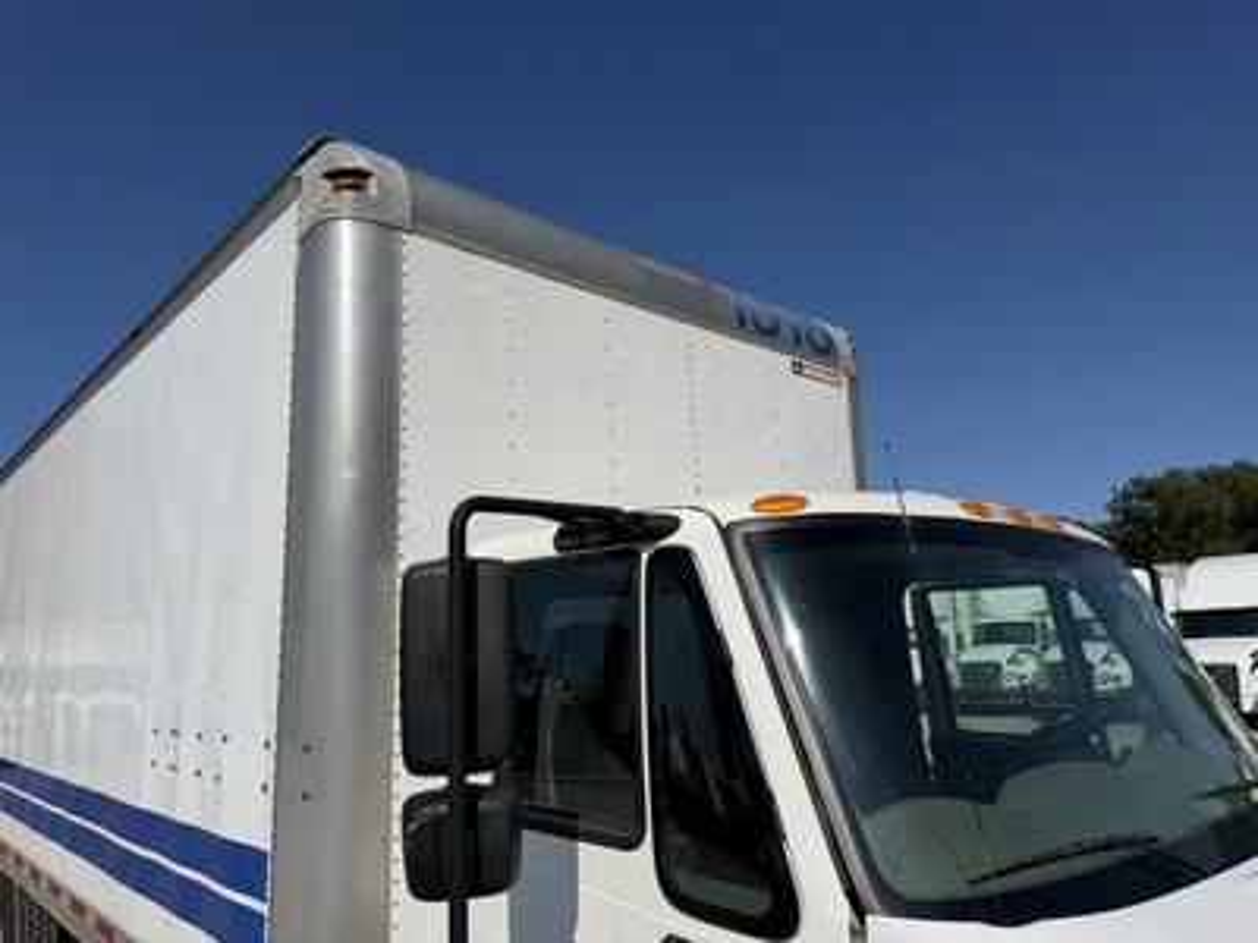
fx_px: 872
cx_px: 629
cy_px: 472
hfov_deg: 71.6
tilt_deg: +11.0
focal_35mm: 24
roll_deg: +1.3
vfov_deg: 56.8
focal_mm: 6.76
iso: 80
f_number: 1.78
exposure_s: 1/11905
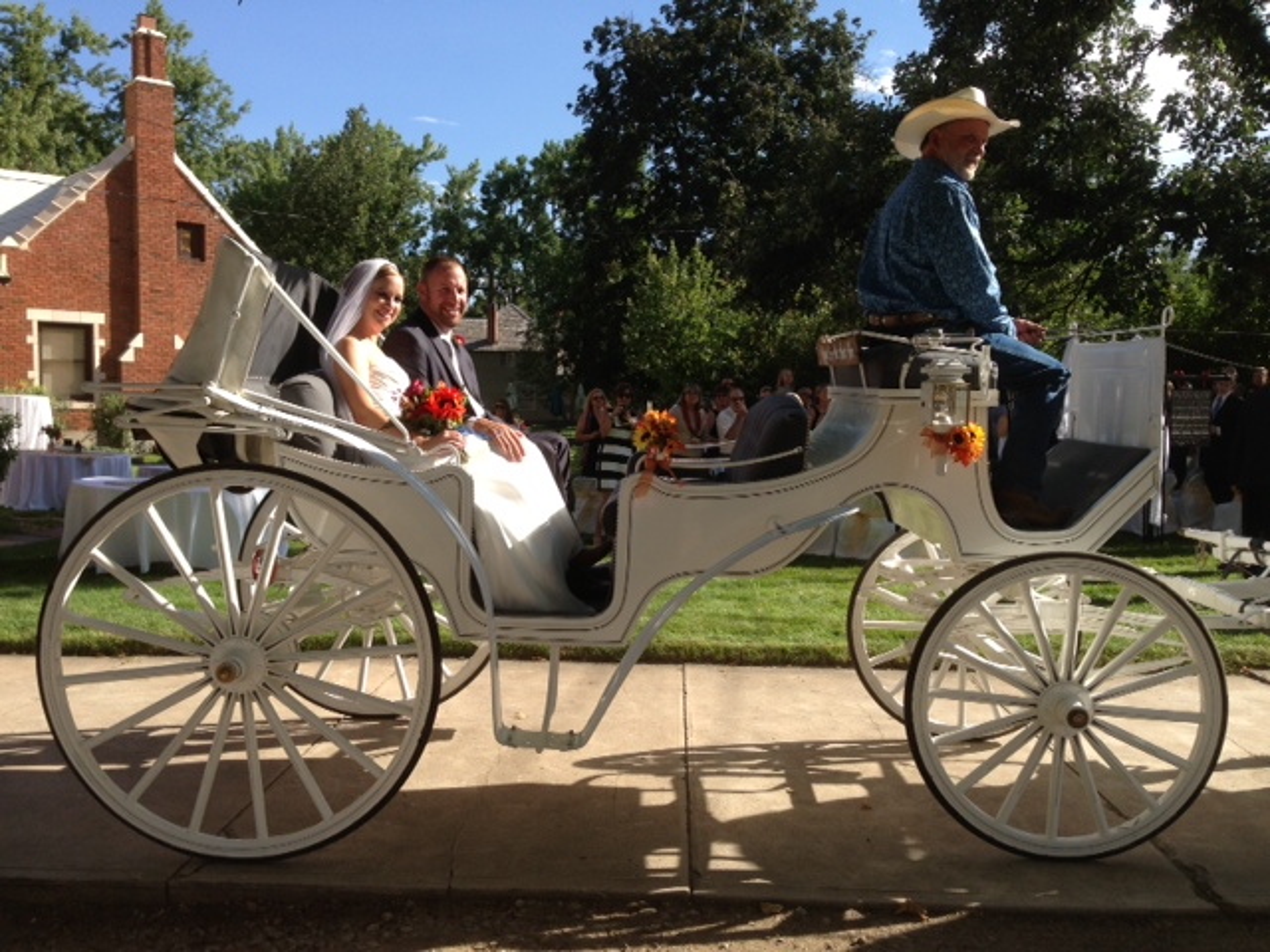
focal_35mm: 33
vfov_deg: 42.9
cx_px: 635
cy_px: 476
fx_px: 1211
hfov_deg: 55.4
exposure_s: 1/874
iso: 50
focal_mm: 4.13
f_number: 2.4
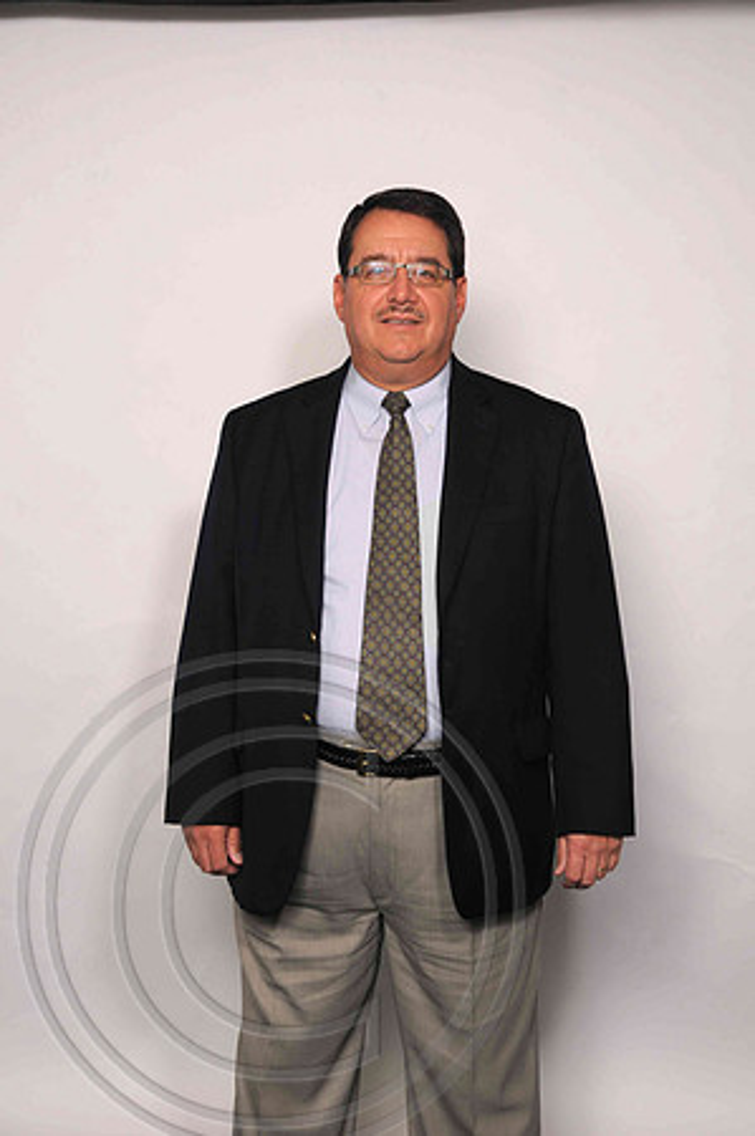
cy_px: 568
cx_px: 378
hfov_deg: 22.6
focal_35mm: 60
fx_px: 1892
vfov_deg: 33.4
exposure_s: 1/60
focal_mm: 40
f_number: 5.6
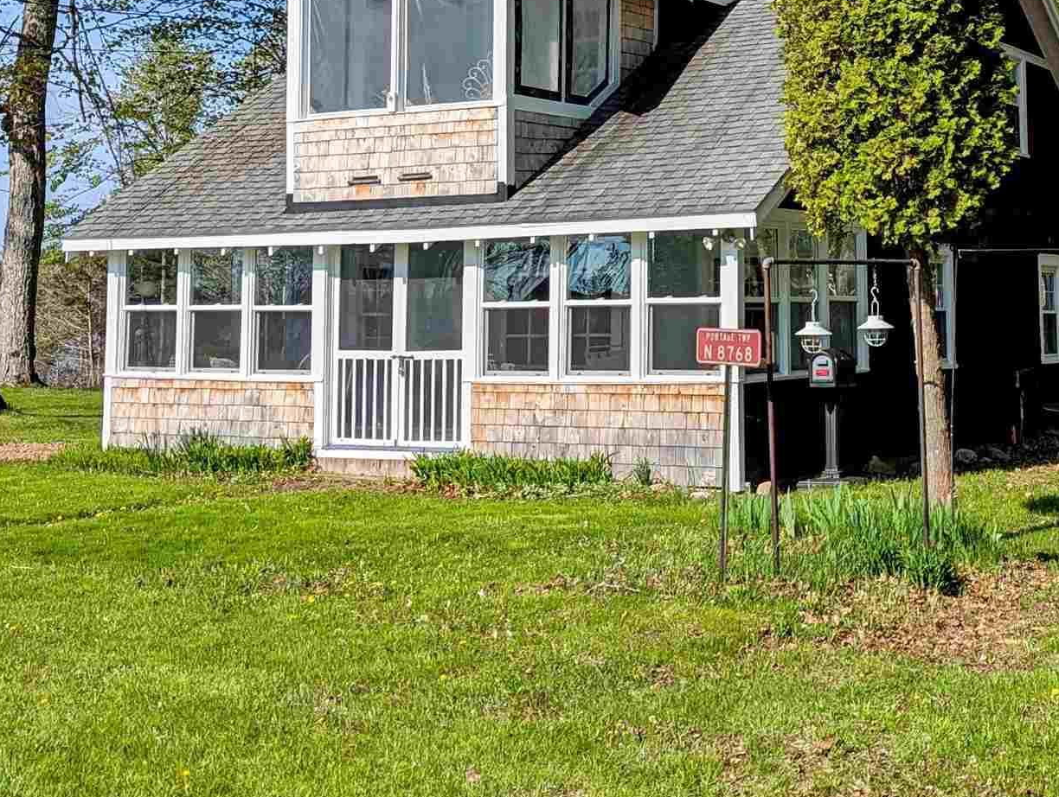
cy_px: 125
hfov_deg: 31.9
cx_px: 710
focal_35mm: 60
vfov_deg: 24.0
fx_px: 1838
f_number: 1.85
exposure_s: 1/3145
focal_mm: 6.81
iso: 43
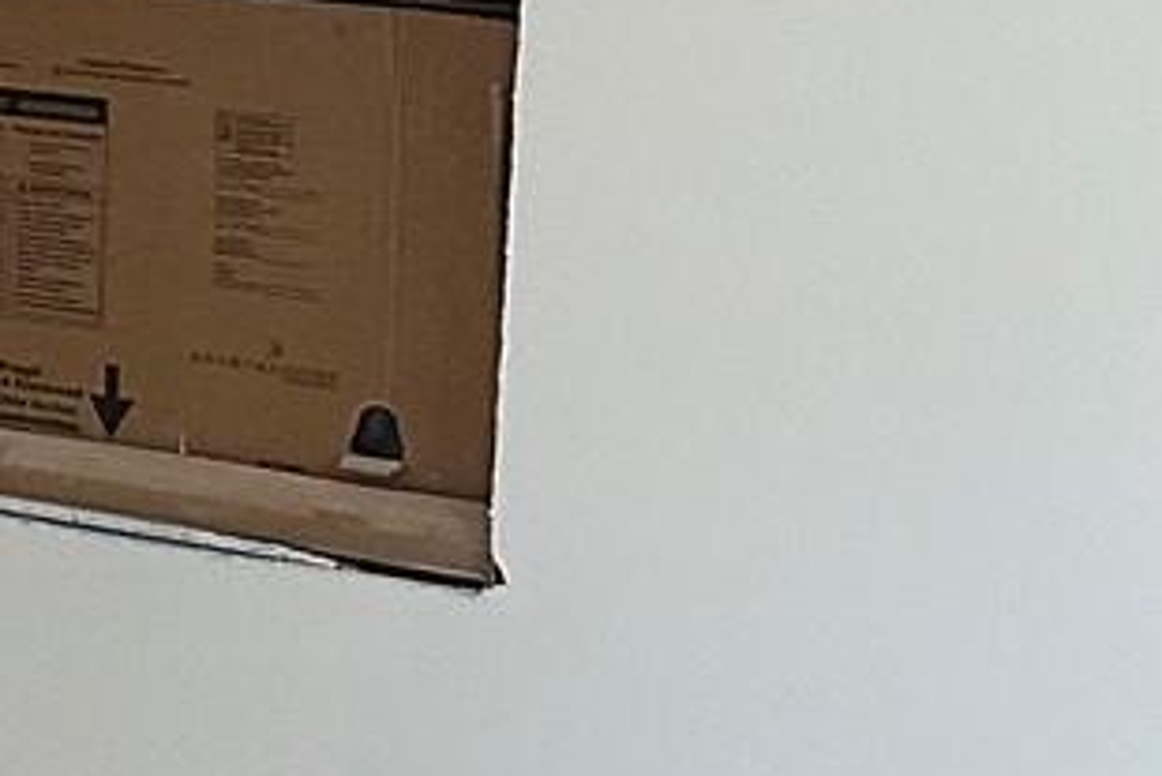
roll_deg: +0.5
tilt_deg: -5.6
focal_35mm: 165
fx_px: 5328
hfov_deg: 9.2
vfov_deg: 8.3
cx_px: -2639
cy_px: -105
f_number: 1.78
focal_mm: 6.86
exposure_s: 1/111
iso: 250
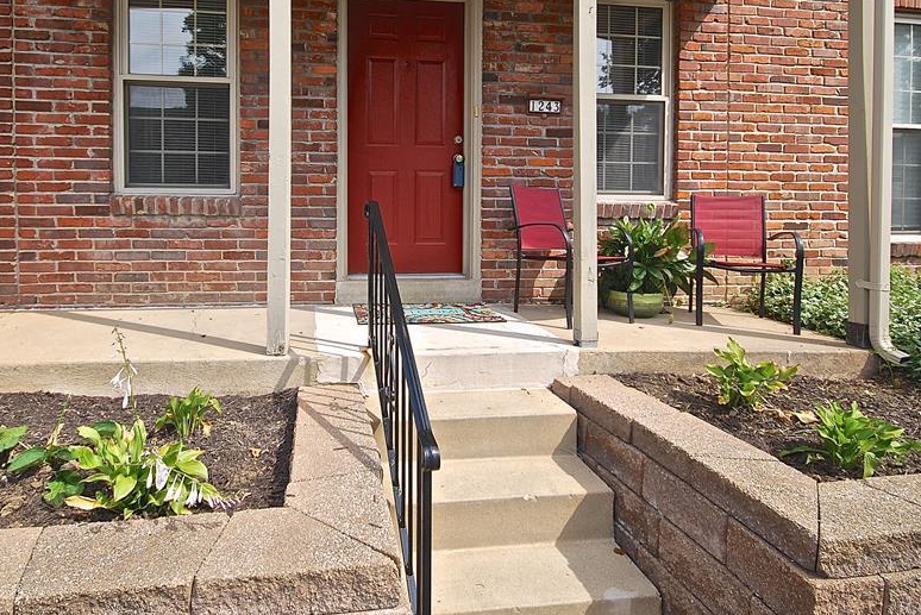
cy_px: 218
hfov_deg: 80.5
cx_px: 385
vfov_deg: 58.5
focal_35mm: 21
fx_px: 538
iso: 100
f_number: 6.3
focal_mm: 10
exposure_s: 1/160
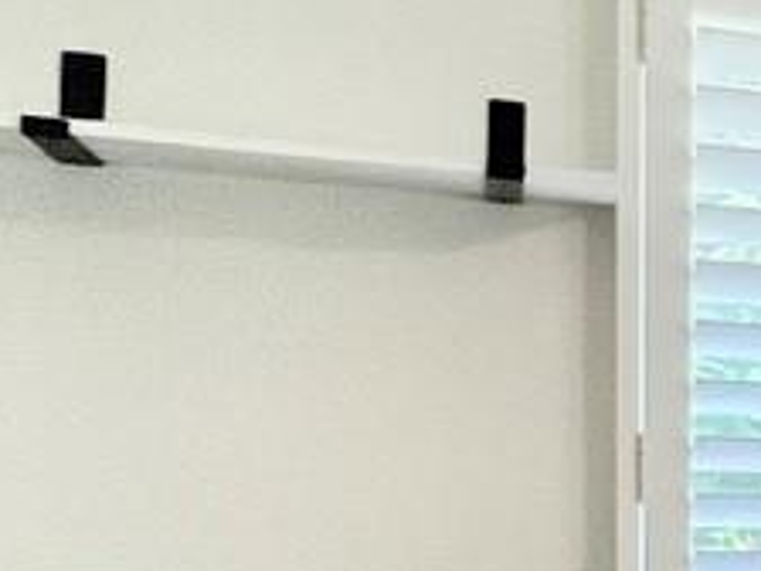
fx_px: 2045
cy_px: 564
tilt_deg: -1.4
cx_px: 2246
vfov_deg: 15.6
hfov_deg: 11.7
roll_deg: -0.6
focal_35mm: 93
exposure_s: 1/120
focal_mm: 1.57
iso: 125
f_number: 1.8
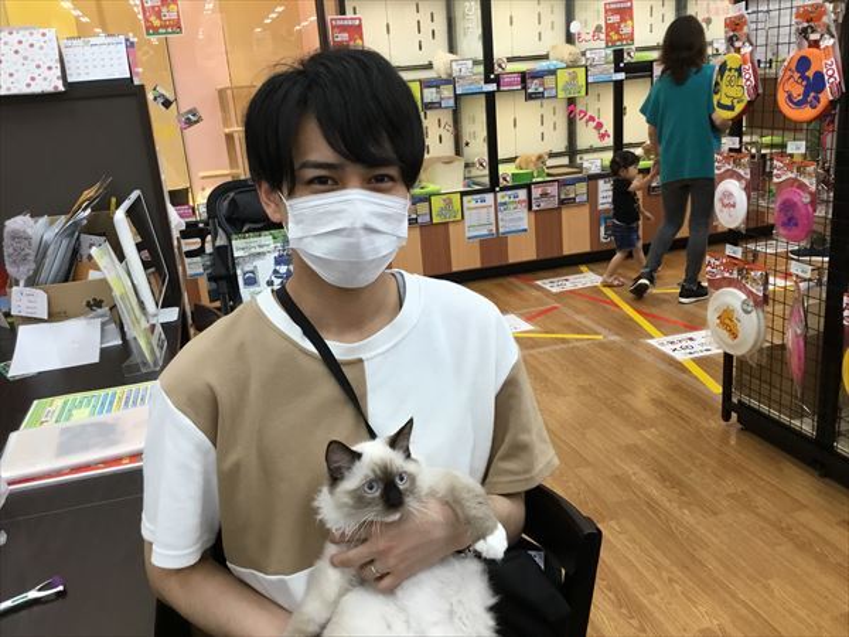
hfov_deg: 58.4
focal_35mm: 31
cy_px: 318
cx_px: 424
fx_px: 760
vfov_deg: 45.4
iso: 50
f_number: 2.4
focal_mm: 3.3
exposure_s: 1/33
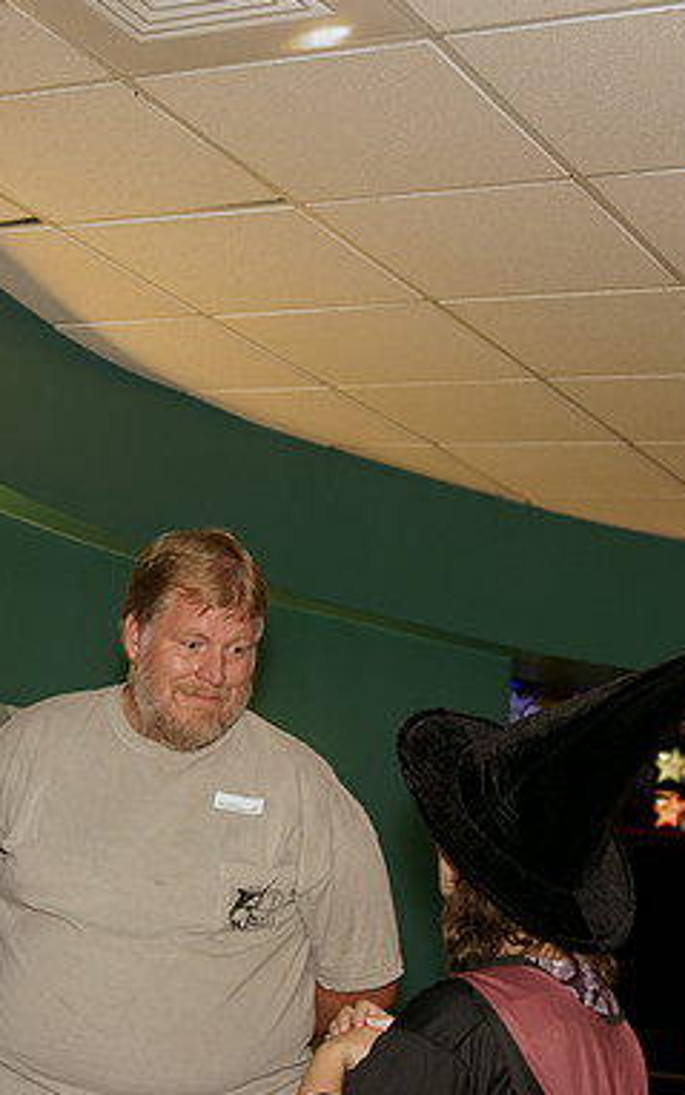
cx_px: 321
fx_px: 1940
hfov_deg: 20.0
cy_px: 552
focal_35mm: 65
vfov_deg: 31.5
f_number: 2.8
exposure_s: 1/60
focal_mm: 28
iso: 400
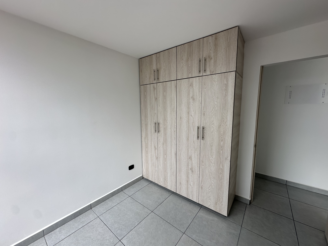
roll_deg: +0.9
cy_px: 123
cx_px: 164
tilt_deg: -5.9
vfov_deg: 85.7
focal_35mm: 14
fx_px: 133
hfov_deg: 102.1
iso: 40
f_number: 2.2
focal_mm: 2.22
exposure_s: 1/170
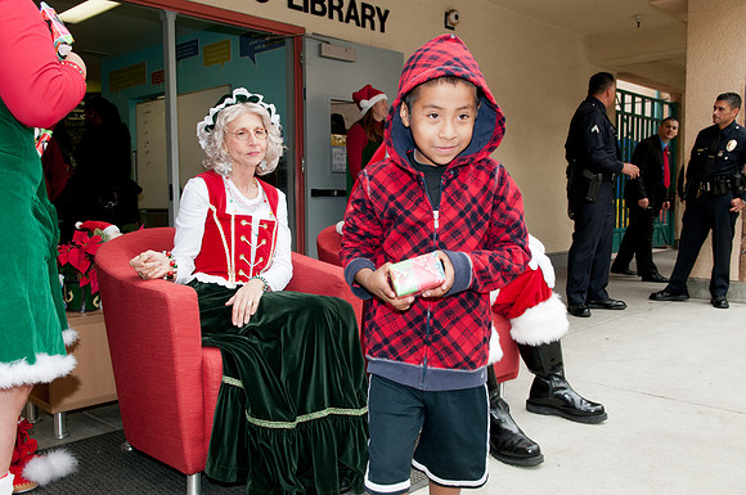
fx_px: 683
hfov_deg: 57.3
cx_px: 373
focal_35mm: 33
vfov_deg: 39.9
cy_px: 248
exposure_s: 1/125
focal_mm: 22
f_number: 5.6
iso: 320
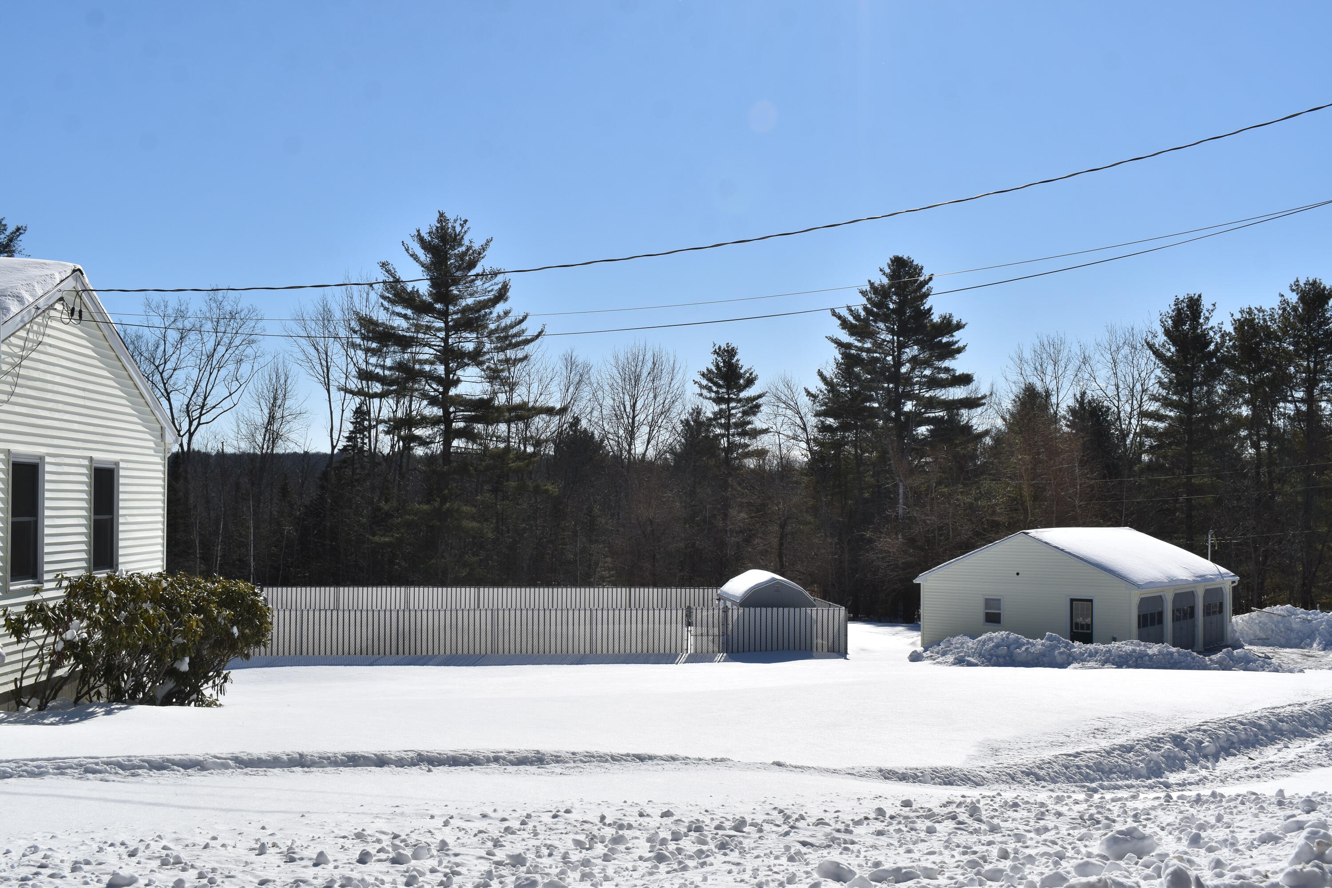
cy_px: 444
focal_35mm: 40
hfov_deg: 47.9
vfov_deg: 33.0
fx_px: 1498
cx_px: 666
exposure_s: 1/500
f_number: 11
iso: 100
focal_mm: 27
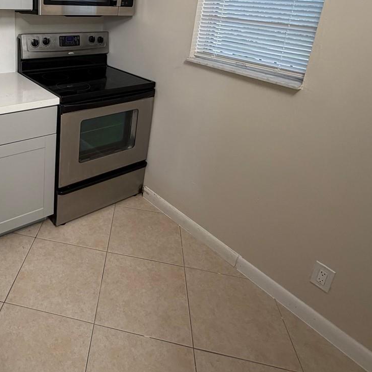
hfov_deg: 55.8
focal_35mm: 27
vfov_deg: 56.0
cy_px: 89
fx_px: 328
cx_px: 87
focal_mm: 2.22
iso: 200
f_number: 2.2
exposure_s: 1/60
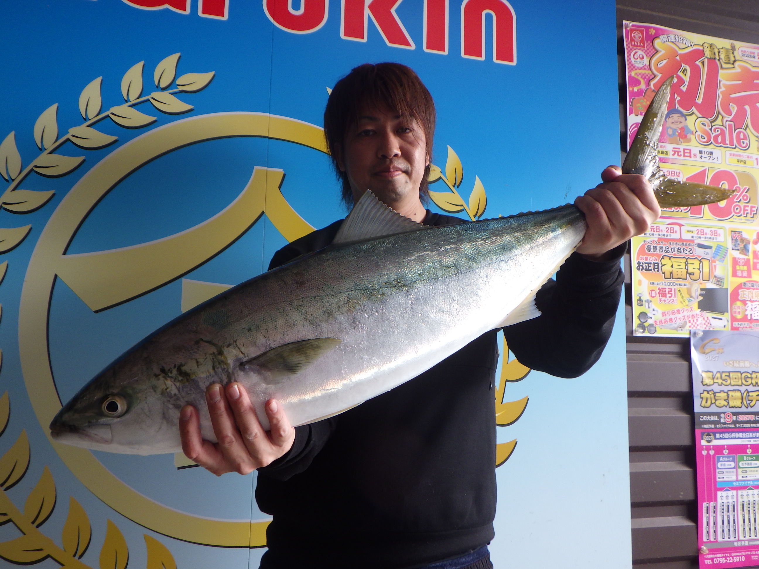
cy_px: 284
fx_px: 614
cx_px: 380
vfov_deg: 49.7
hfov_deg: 63.4
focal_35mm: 28
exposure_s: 1/80
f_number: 3.5
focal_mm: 5
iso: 125
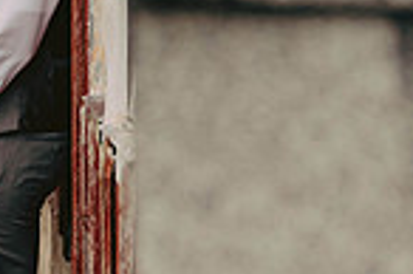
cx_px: 99
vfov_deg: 7.0
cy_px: 78
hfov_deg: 10.4
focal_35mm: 197
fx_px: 2257
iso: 250
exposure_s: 1/800
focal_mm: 48
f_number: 2.8
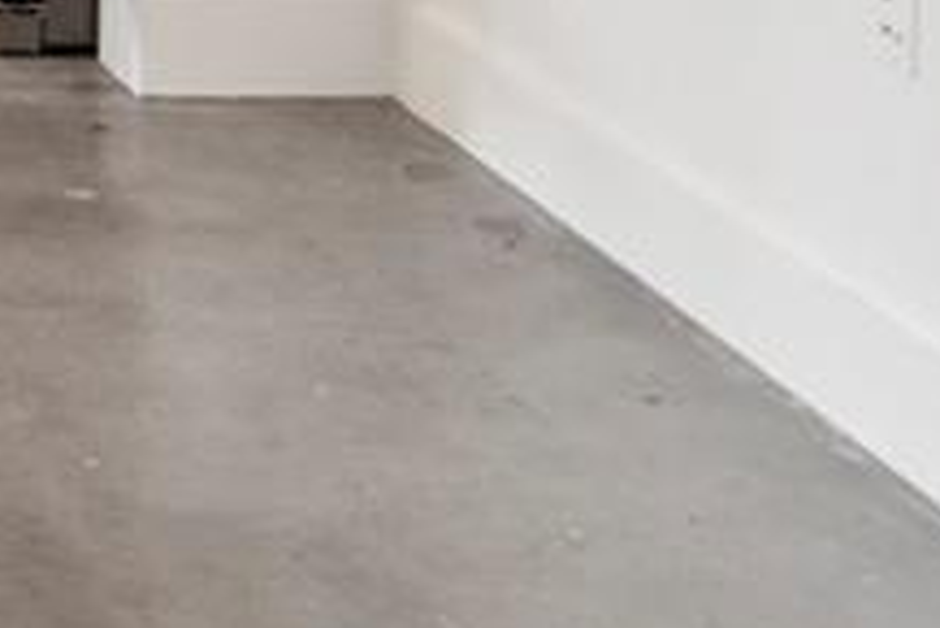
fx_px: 3083
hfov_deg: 14.9
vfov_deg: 10.0
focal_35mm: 118
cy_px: -957
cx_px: -801
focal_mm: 16
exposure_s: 1/1.67
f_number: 9
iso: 100
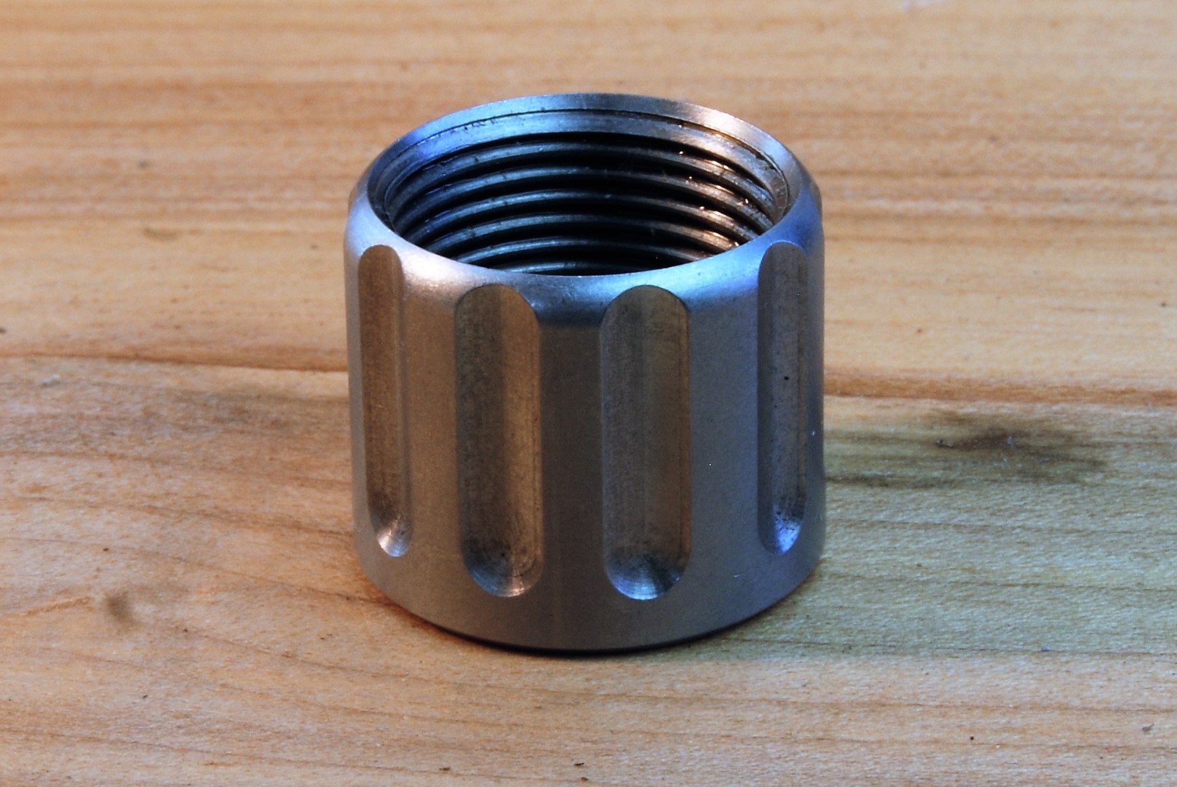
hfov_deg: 24.6
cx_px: 588
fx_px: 2700
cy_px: 394
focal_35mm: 82
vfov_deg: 16.6
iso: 200
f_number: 20
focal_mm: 55
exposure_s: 1/8
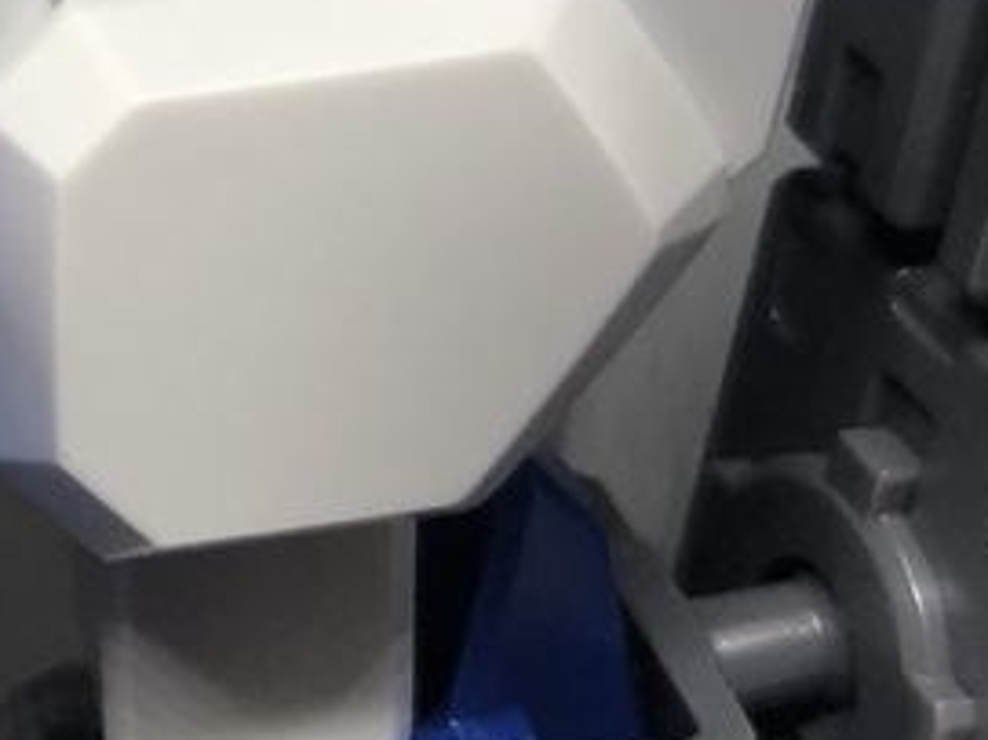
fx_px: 3538
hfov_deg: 14.4
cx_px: -649
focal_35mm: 124
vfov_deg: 11.8
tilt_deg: -31.8
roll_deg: -1.1
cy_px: 11
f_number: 1.8
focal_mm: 3.99
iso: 32
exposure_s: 1/33
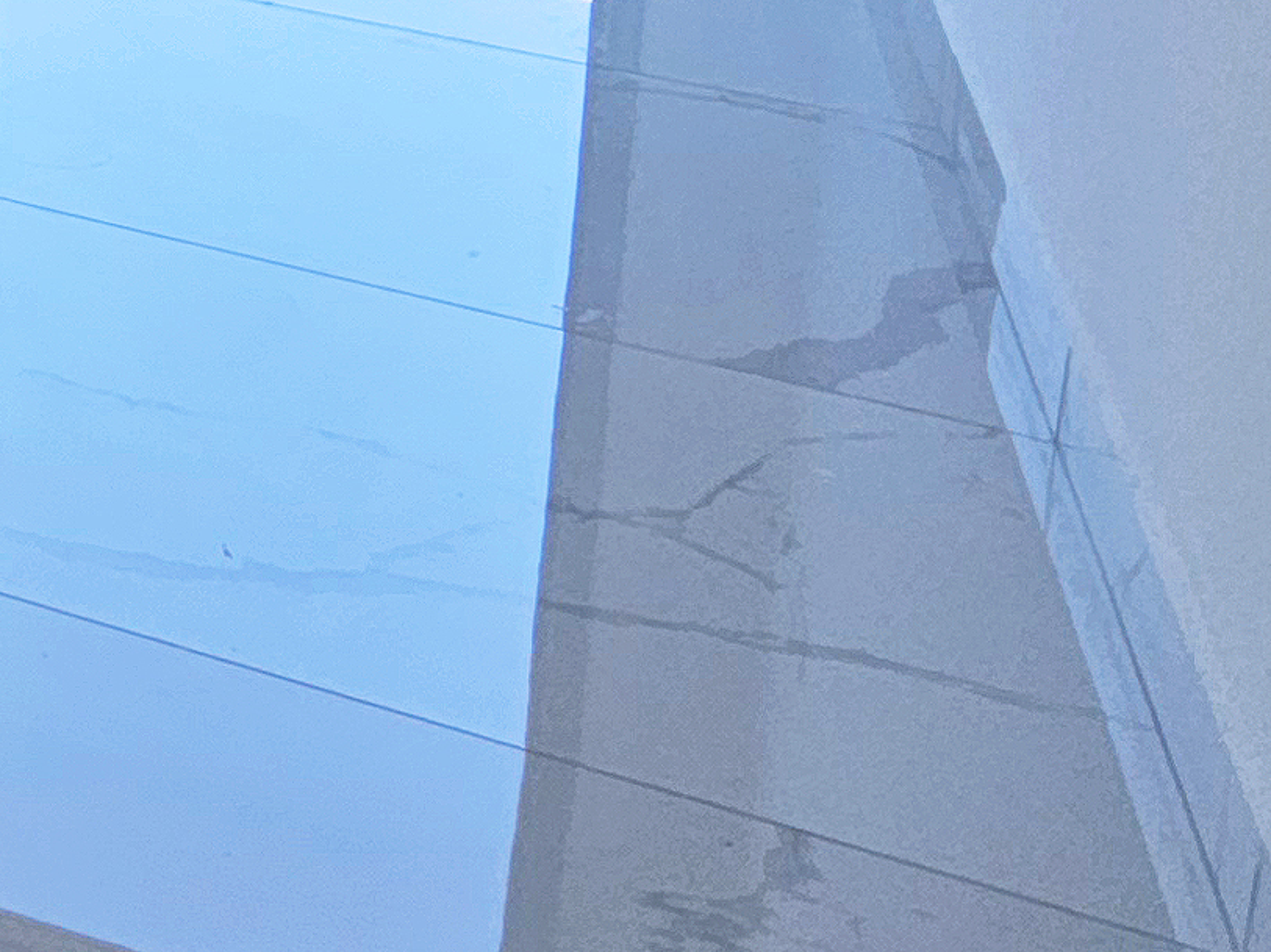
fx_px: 2349
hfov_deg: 22.1
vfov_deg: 18.2
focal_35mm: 64
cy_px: -753
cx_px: -863
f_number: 2.2
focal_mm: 2.2
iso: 50
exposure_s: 1/424
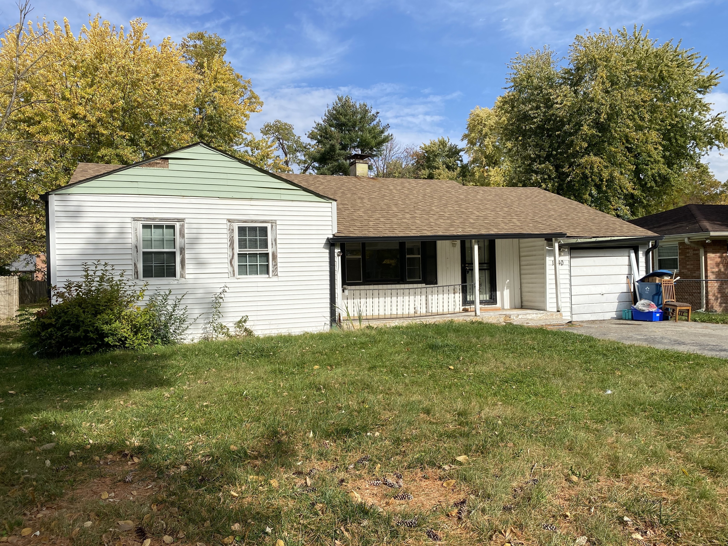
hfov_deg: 67.3
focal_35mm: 26
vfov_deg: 53.1
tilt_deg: -0.3
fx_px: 547
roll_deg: +1.3
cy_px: 273
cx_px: 364
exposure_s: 1/3731
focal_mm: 4.25
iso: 32
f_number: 1.8
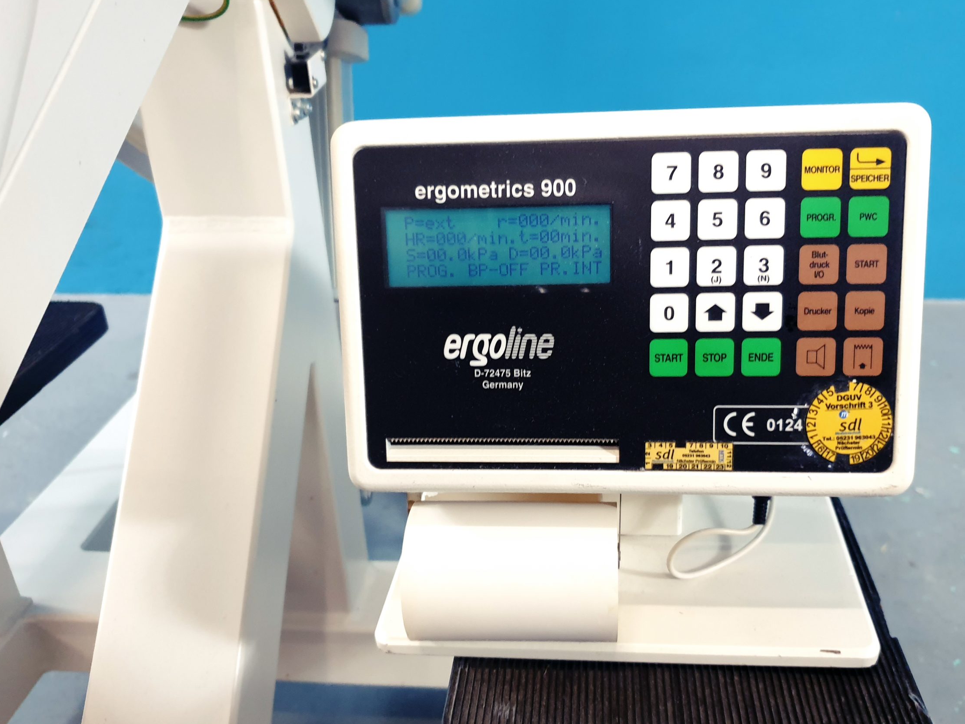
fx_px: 836
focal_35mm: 30
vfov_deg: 46.7
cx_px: 532
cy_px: 409
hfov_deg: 59.8
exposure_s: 1/50
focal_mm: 4.3
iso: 250
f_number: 1.5
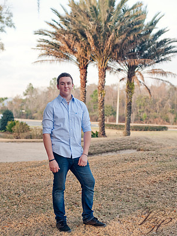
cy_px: 111
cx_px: 88
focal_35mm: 55
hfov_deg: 26.6
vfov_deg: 34.9
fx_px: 375
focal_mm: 50
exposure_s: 1/400
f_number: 3.2
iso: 200
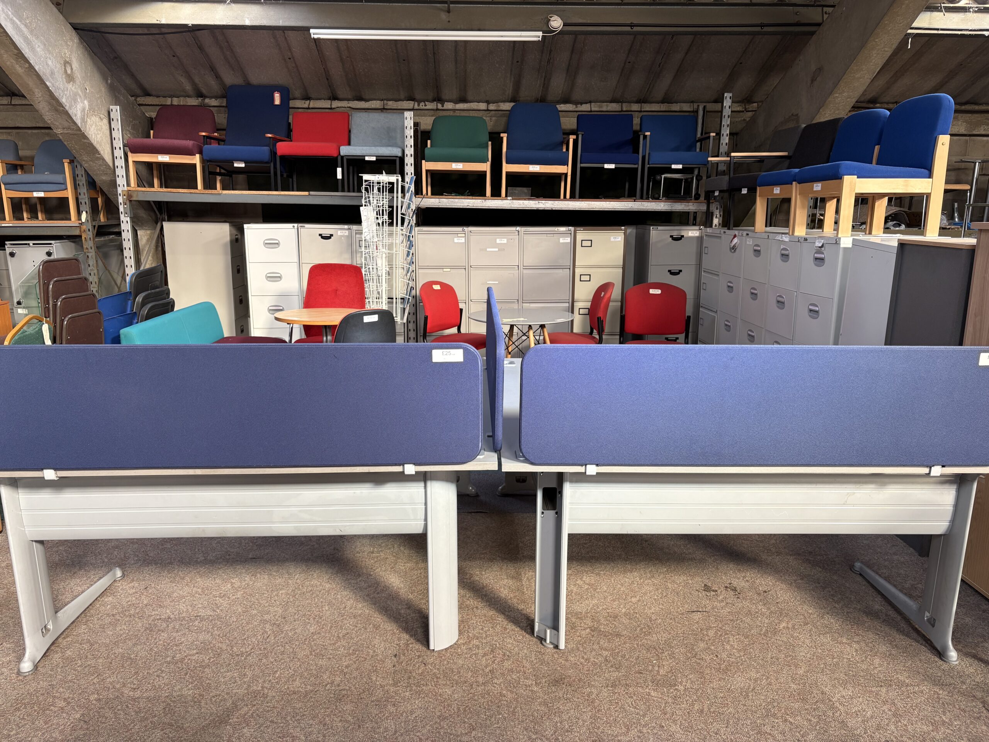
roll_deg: +0.0
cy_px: 371
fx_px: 743
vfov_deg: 53.1
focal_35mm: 26
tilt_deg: -12.4
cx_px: 494
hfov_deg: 67.3
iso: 100
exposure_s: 1/122
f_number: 1.6
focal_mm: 5.96
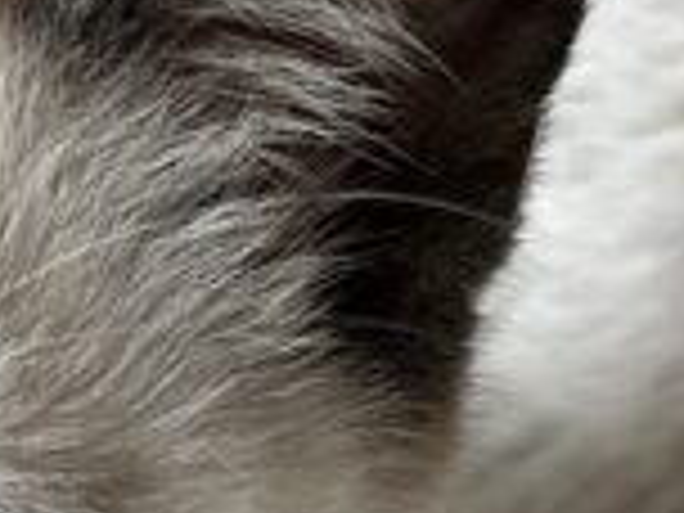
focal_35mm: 137
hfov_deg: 14.3
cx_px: 122
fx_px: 2707
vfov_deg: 9.7
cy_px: 1174
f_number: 1.5
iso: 32
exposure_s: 1/138
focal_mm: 5.7
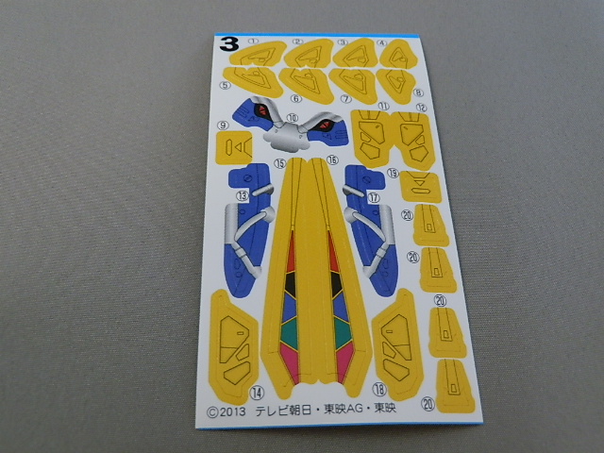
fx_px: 593
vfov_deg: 41.8
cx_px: 302
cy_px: 226
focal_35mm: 34
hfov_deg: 54.0
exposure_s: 1/20
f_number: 3.5
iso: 200
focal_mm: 6.17
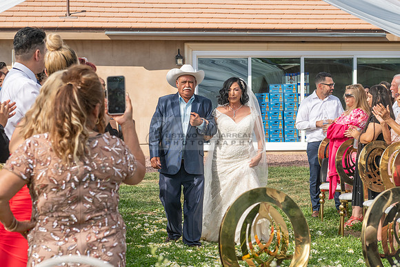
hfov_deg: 20.8
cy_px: 137
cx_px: 188
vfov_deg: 13.9
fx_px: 1092
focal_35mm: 98
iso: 200
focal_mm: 70
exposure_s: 1/640
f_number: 6.3
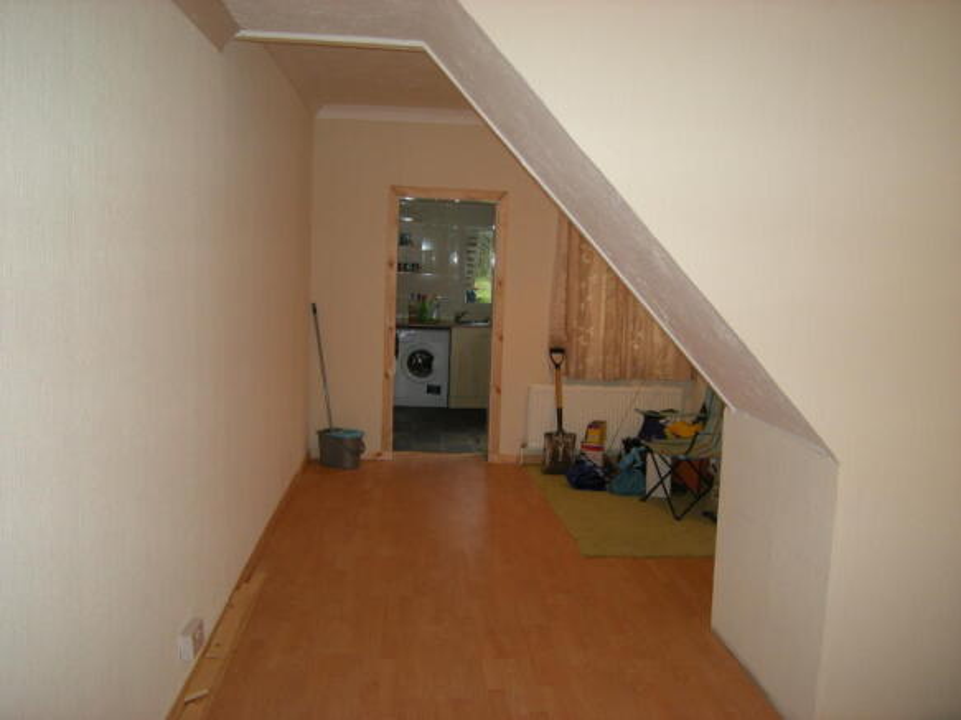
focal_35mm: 31
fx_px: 860
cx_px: 480
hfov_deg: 58.4
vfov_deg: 45.4
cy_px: 360
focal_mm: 5.3
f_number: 2.9
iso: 113
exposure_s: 1/30
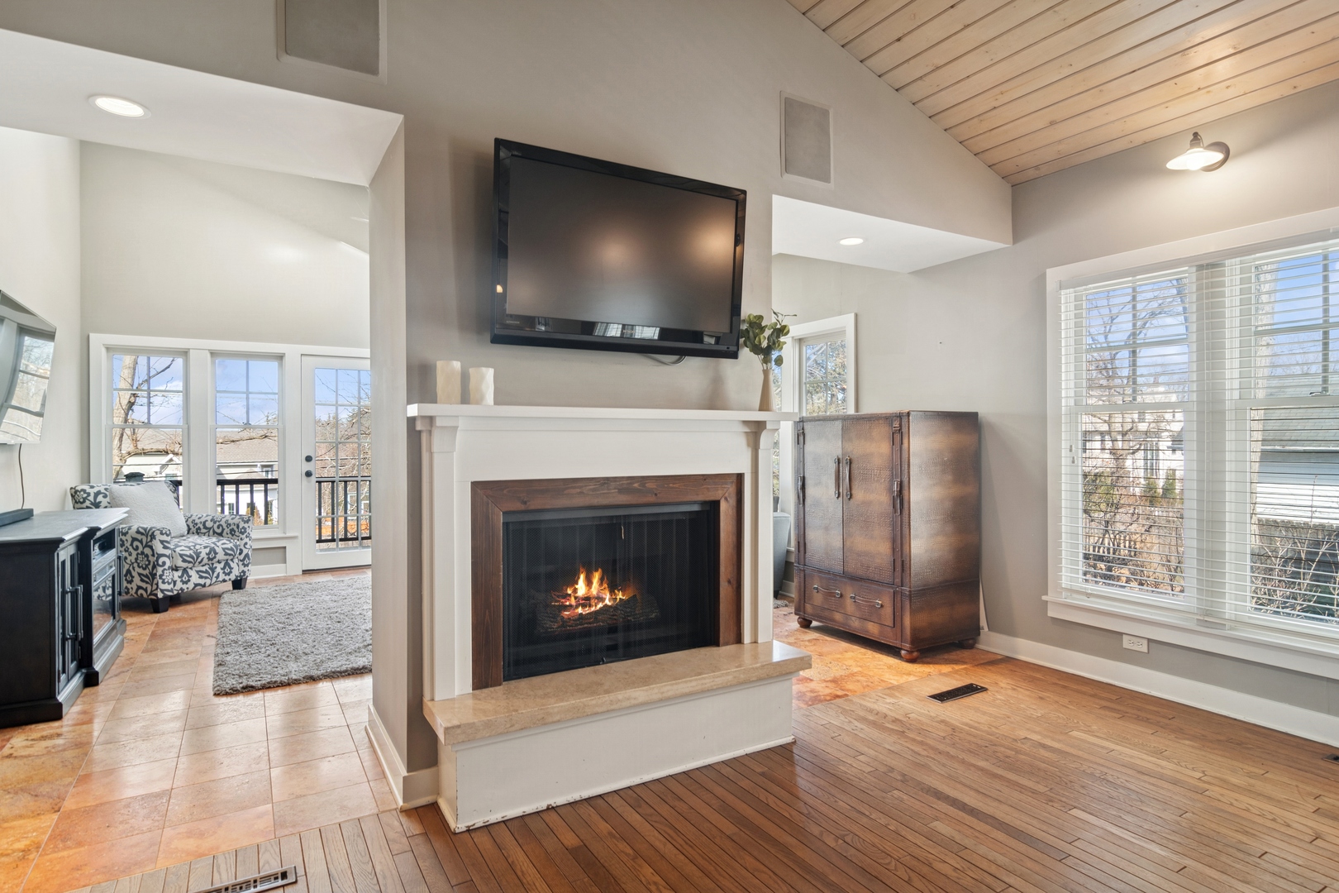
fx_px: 669
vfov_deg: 67.4
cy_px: 446
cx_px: 670
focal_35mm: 18
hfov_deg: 90.0
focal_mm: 12
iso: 200
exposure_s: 1/10
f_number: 8
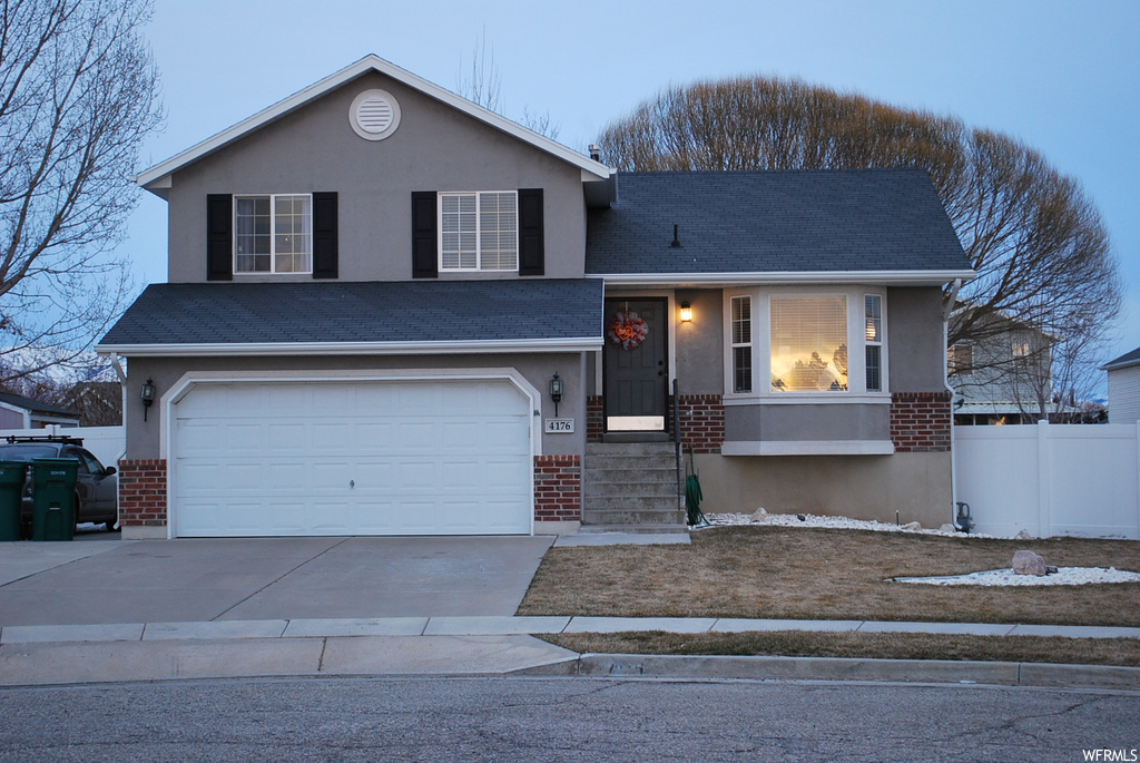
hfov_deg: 33.4
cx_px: 570
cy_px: 382
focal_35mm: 60
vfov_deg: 22.7
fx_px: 1902
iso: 360
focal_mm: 40
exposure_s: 1/60
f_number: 5.3
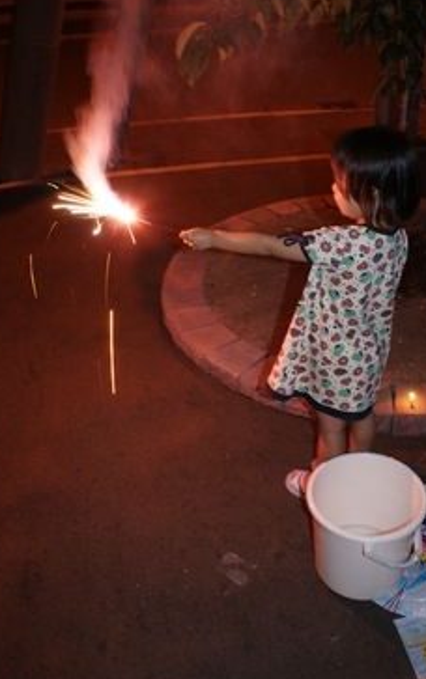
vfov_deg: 56.5
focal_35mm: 34
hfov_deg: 37.2
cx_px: 252
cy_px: 300
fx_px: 631
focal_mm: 18
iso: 800
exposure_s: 1/8
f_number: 5.6
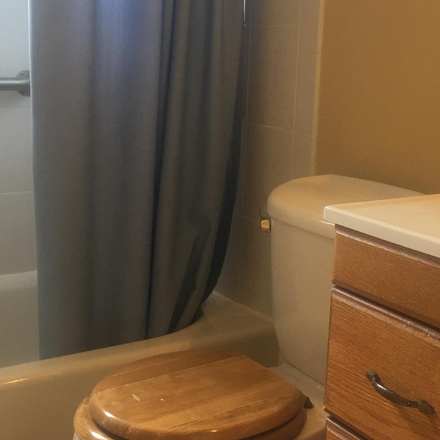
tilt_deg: -8.8
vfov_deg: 31.6
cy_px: 200
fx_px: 777
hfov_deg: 31.6
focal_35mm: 54
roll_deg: -1.5
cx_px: 209
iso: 25
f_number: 2.2
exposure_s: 1/15
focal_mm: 4.15
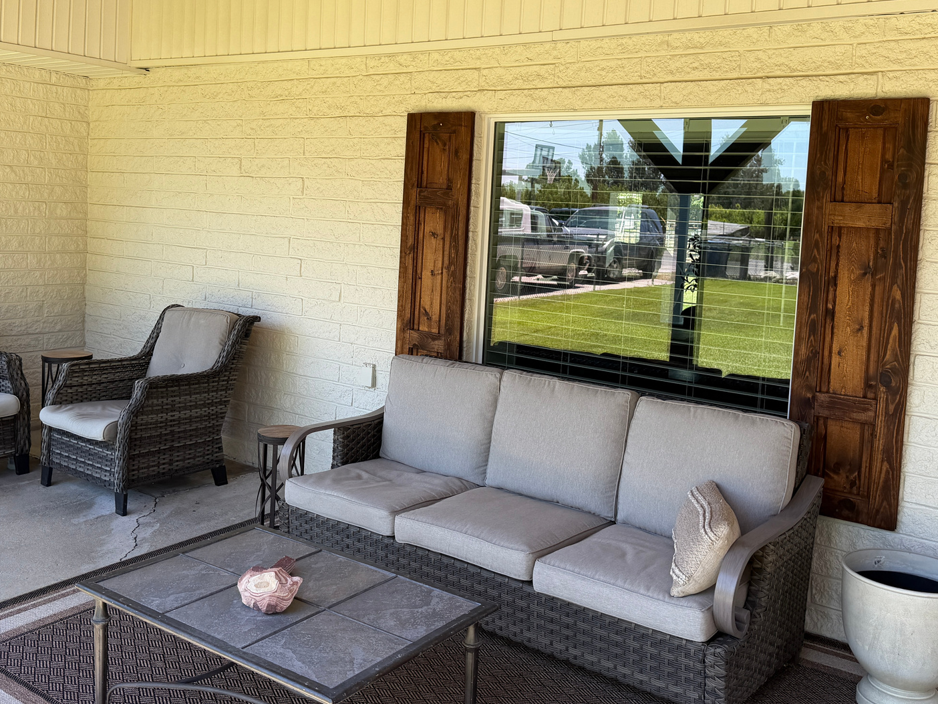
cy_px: 268
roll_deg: -2.9
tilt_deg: -3.2
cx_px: 440
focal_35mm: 35
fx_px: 948
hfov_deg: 52.6
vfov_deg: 40.4
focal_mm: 6.76
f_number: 1.78
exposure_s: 1/521
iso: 80
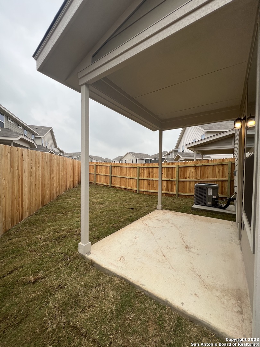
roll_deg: -1.2
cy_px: 174
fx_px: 130
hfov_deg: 89.9
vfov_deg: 106.2
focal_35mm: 13
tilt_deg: -1.1
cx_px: 130
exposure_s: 1/354
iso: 32
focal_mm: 1.57
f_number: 1.8
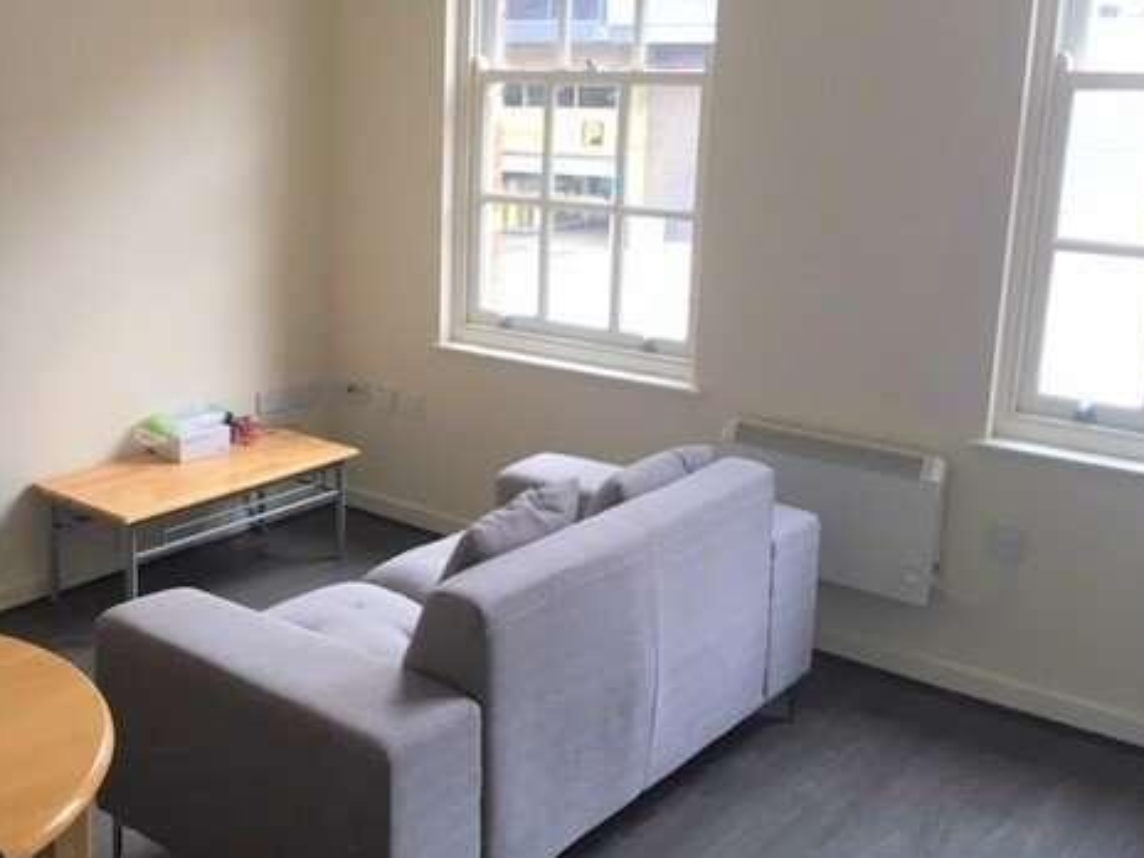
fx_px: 1322
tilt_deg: -12.8
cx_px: 387
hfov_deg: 46.1
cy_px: 353
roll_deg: -0.1
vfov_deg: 35.9
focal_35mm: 40
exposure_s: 1/33
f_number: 2.2
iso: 32
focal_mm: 4.15
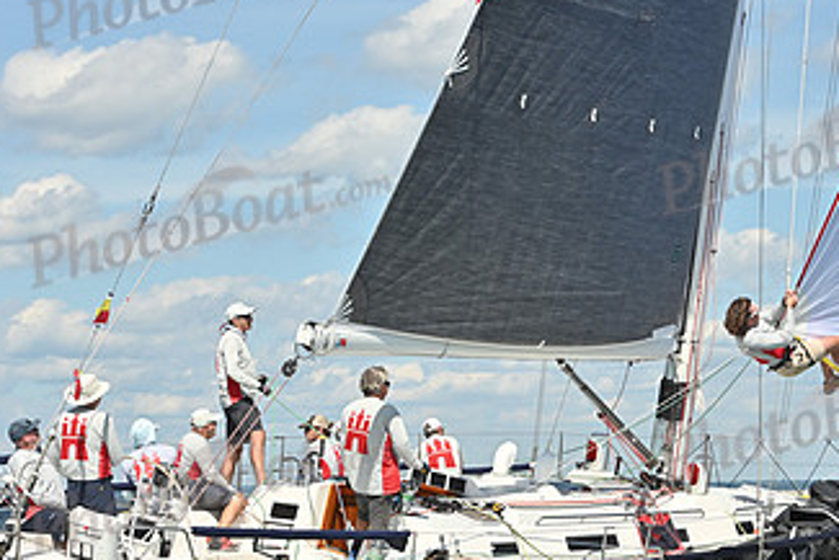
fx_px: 2914
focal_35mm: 125
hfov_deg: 16.4
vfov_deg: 11.0
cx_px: 527
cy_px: 319
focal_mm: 70
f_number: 9
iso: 250
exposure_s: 1/1000
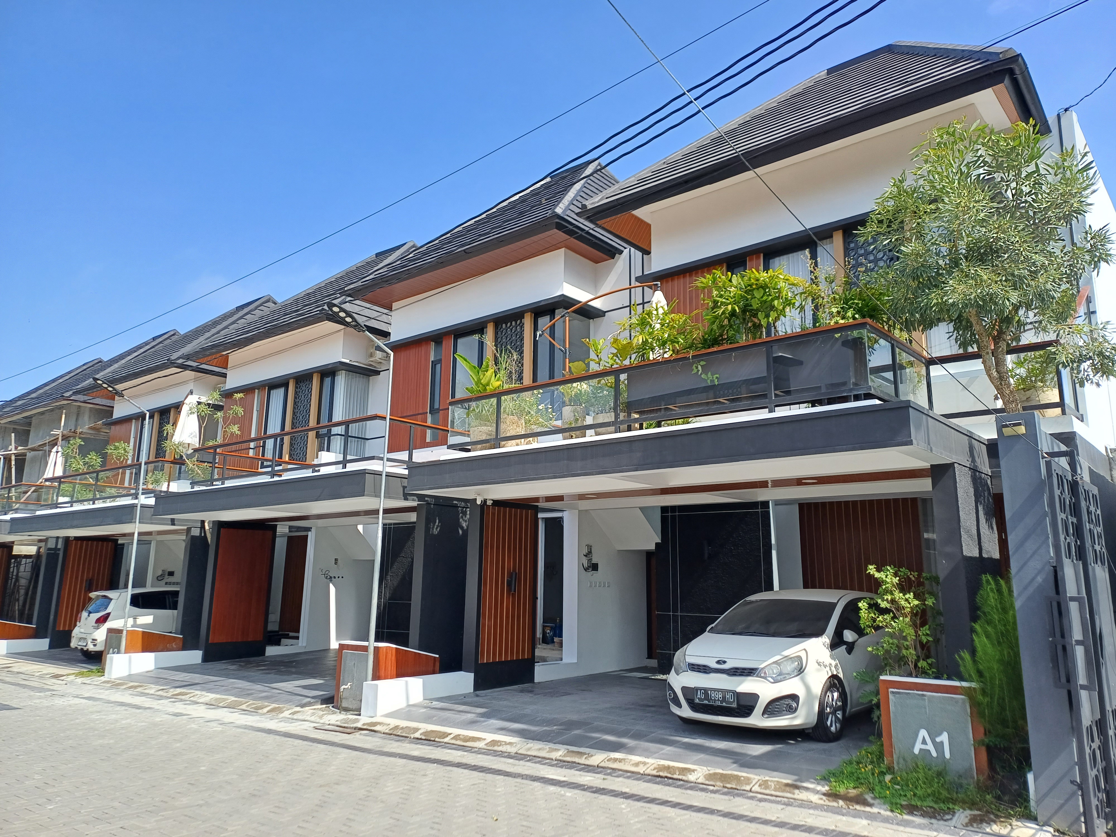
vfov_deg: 54.9
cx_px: 558
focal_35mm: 25
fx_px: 806
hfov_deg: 69.4
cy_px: 418
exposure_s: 1/677
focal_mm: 4.65
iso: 50
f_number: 1.8
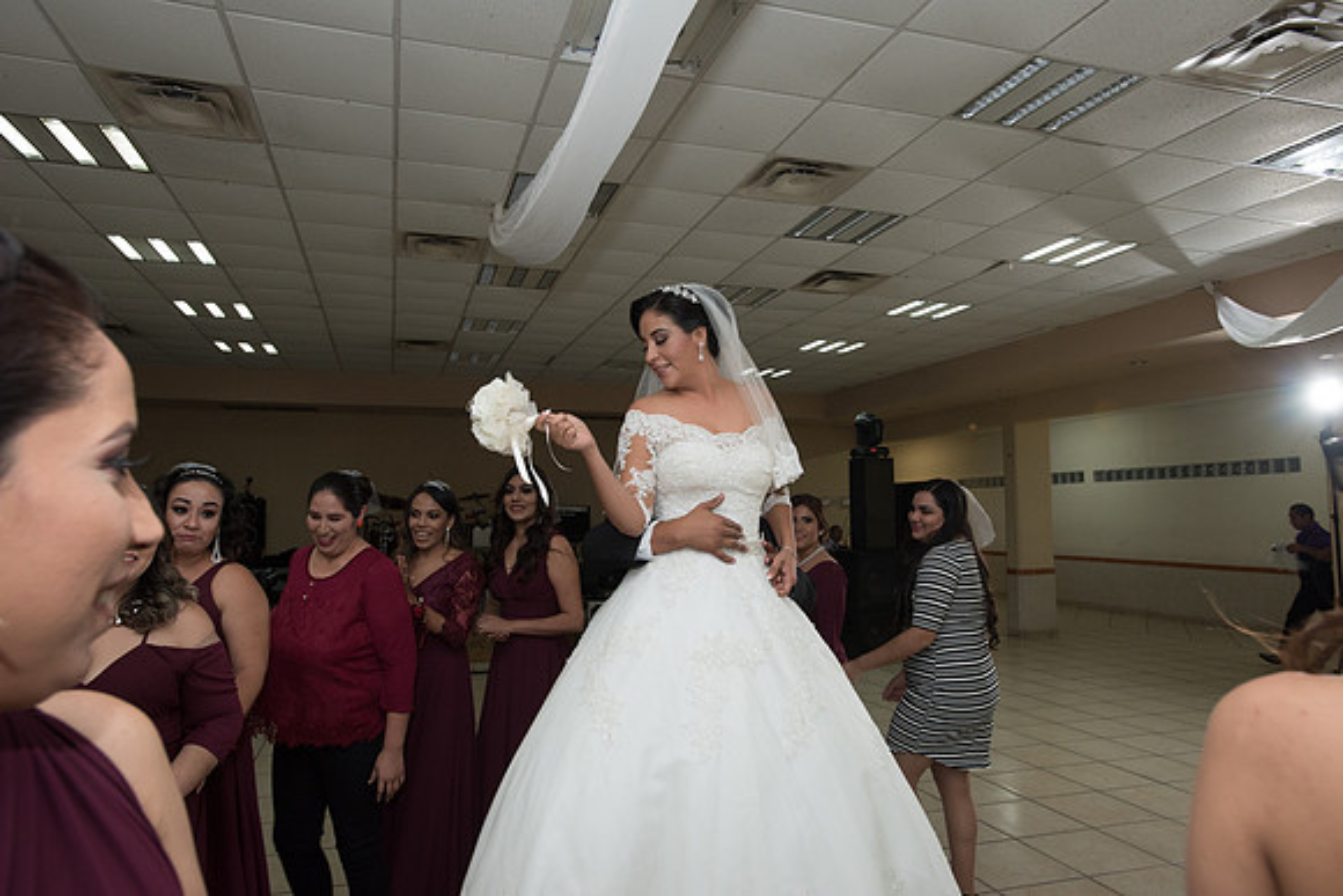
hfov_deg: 73.7
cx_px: 672
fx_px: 896
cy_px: 448
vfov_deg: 53.2
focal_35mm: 24
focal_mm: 24
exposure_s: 1/100
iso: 1600
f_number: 4.5
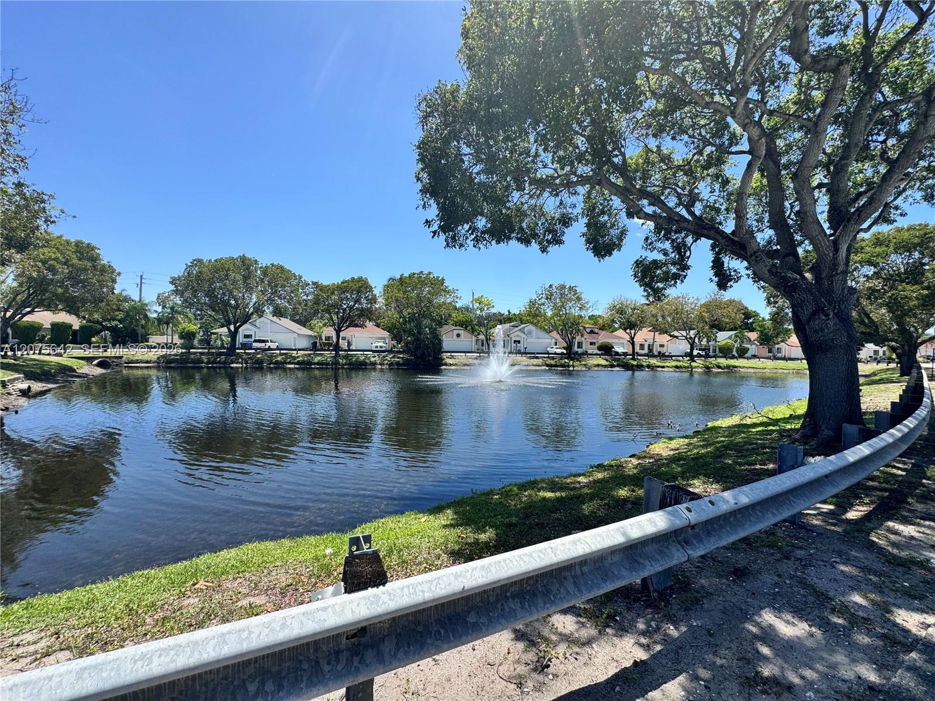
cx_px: 468
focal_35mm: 14
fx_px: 378
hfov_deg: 102.1
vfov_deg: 85.7
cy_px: 350
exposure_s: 1/1395
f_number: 2.2
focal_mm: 2.22
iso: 40
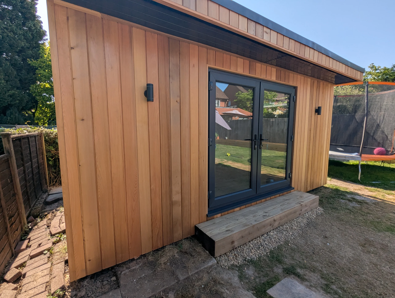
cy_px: 149
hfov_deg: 94.4
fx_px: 183
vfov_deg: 78.3
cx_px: 198
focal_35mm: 16
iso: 49
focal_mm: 2.35
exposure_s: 1/1192
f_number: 2.2
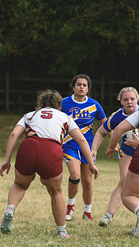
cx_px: 64
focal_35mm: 596
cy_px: 138
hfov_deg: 2.0
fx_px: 3905
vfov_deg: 3.6
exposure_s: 1/1000
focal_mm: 220
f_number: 5.3
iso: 360
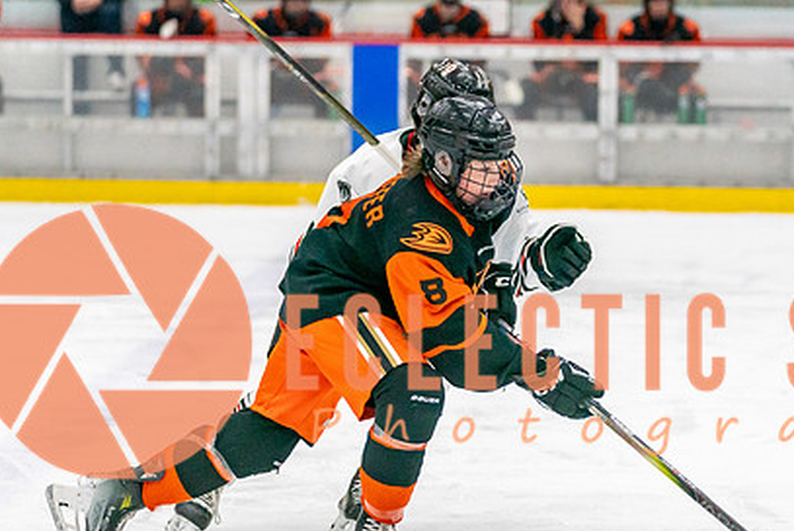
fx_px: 4657
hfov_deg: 9.7
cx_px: 421
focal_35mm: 211
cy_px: 377
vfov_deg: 6.5
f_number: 2.8
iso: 3200
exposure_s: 1/1250
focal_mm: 113
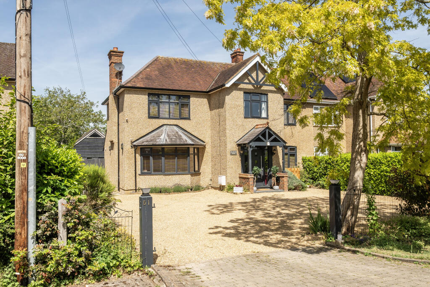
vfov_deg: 43.6
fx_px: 358
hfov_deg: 61.9
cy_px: 144
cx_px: 215
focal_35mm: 30
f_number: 8
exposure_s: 1/1000
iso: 400
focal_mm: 20
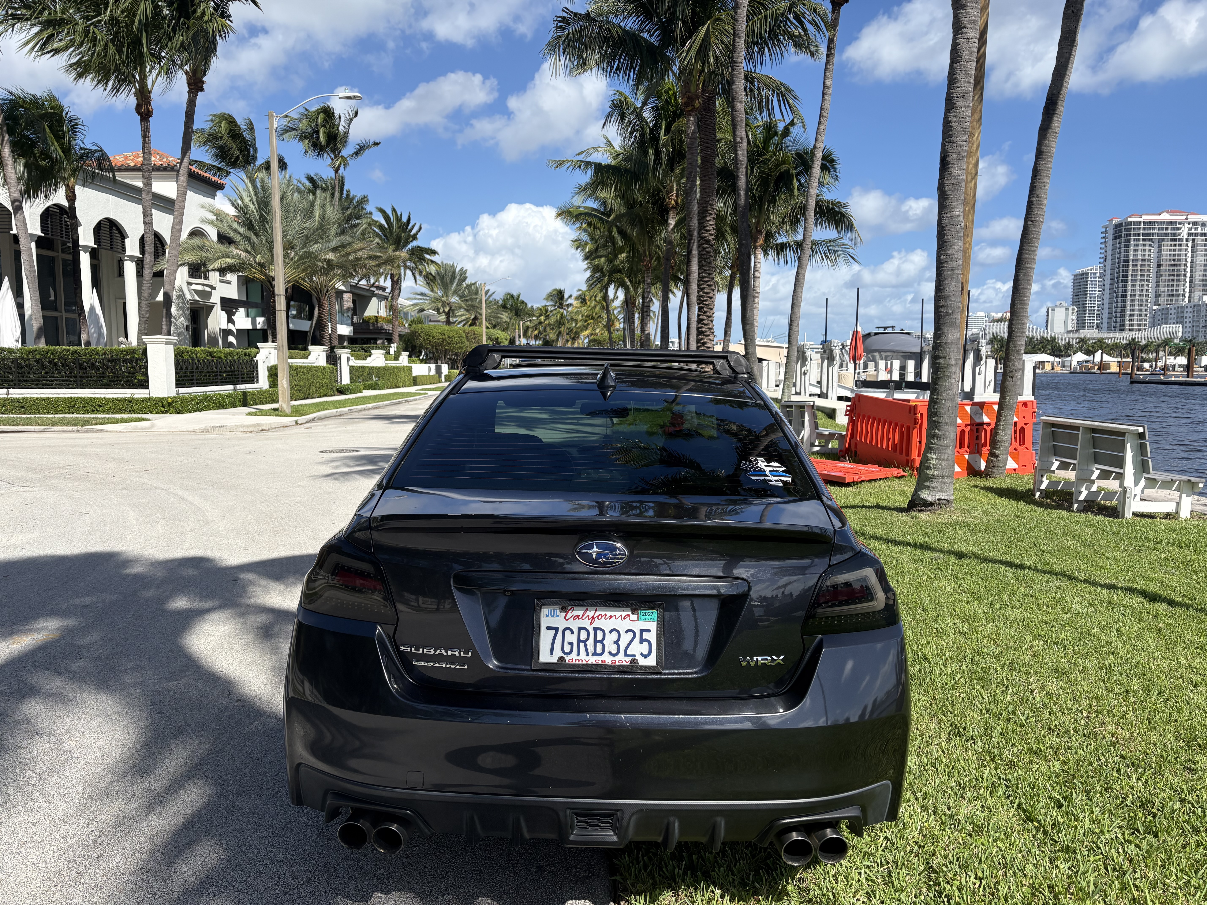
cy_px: 452
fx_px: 907
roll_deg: +0.7
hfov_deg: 67.3
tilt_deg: -5.6
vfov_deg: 53.1
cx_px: 604
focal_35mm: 26
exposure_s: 1/4065
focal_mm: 5.96
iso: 50
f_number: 1.6
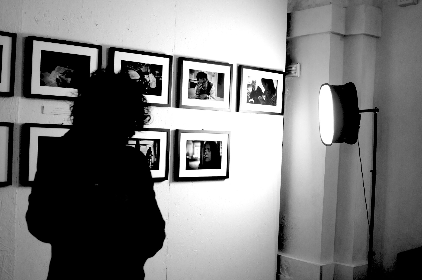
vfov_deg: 31.8
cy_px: 140
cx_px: 211
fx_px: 491
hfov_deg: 46.5
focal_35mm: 42
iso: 125
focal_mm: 28
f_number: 3.5
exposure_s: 1/125
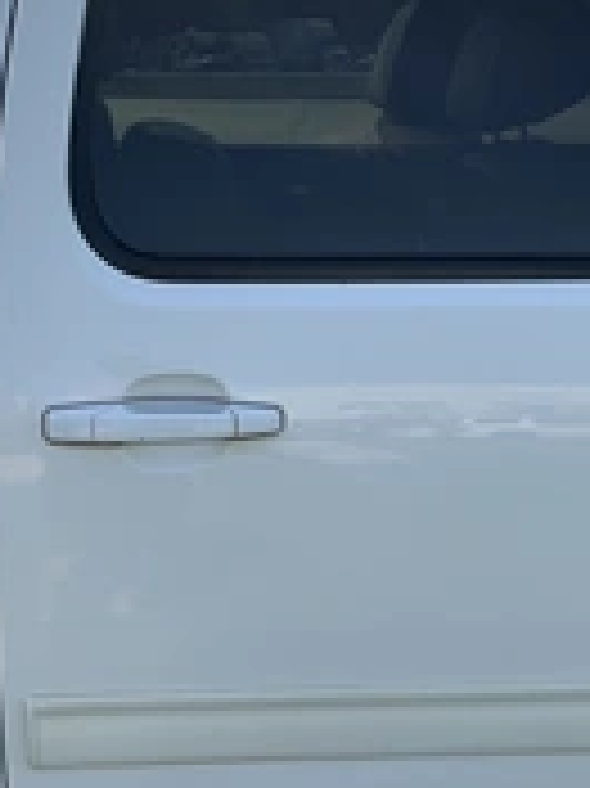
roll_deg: +1.9
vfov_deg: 30.3
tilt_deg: -10.1
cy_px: 369
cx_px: 194
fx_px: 1456
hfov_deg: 22.8
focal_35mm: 64
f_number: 1.8
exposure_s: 1/1412
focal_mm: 3
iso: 25
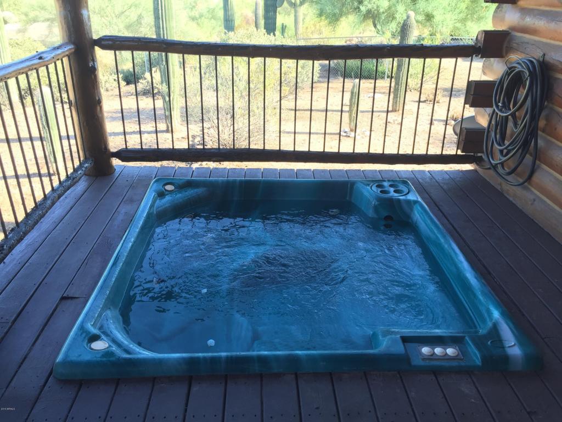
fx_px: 471
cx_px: 281
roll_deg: -2.7
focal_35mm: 29
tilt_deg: -25.6
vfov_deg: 48.2
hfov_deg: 61.7
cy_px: 211
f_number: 2.2
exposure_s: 1/120
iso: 40
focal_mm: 4.15
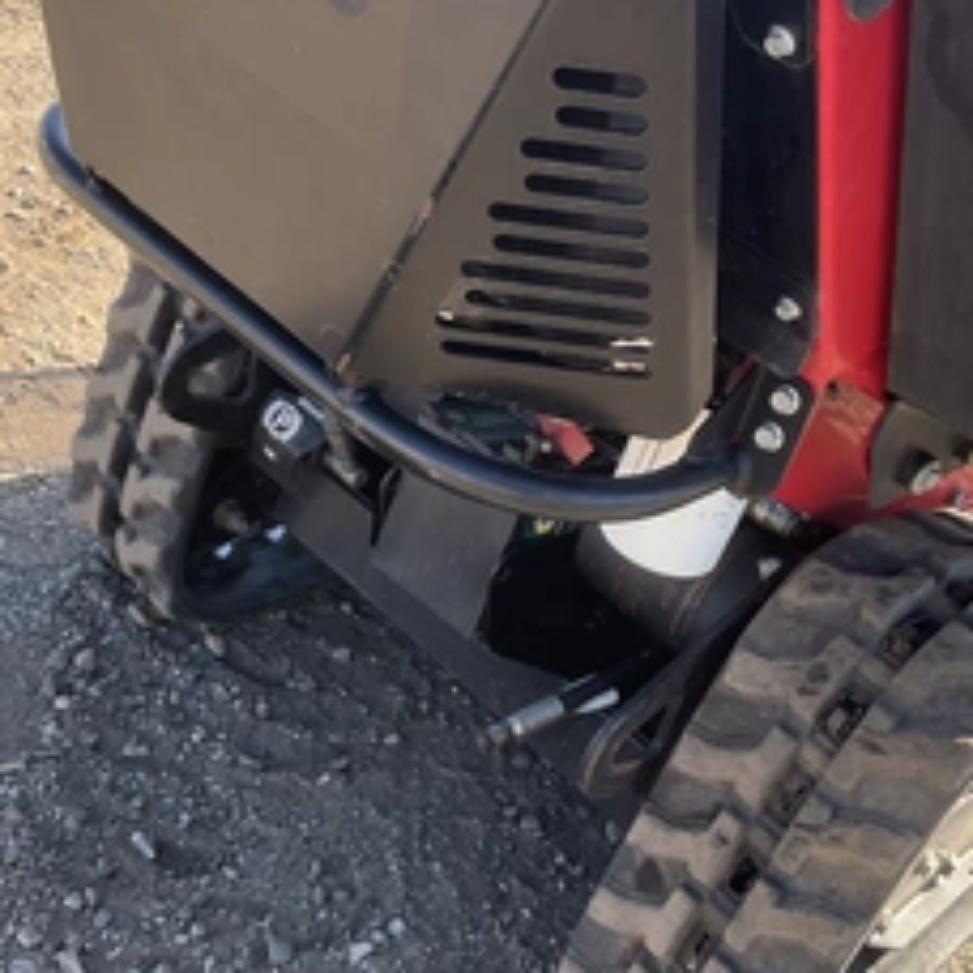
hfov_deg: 37.5
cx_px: 546
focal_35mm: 45
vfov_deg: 37.6
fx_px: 1431
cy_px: 491
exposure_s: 1/270
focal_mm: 3
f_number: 1.8
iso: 25
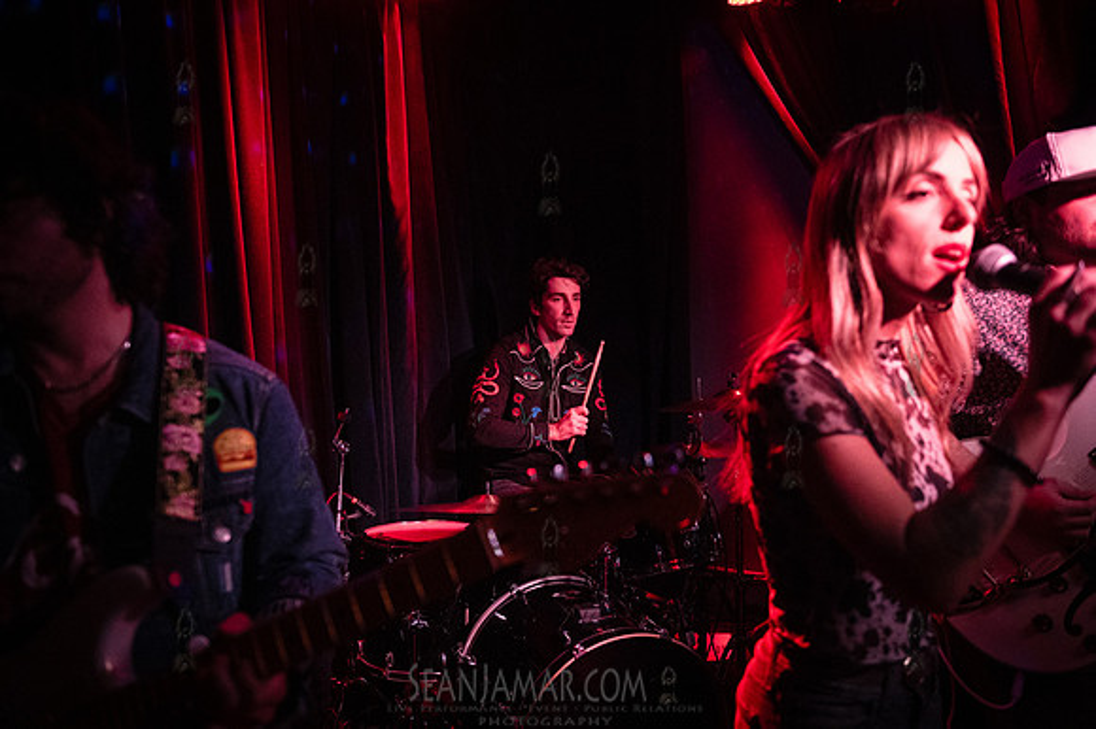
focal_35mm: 28
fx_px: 852
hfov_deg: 65.5
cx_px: 548
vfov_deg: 46.4
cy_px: 364
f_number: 3.2
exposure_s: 1/320
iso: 12800
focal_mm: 28
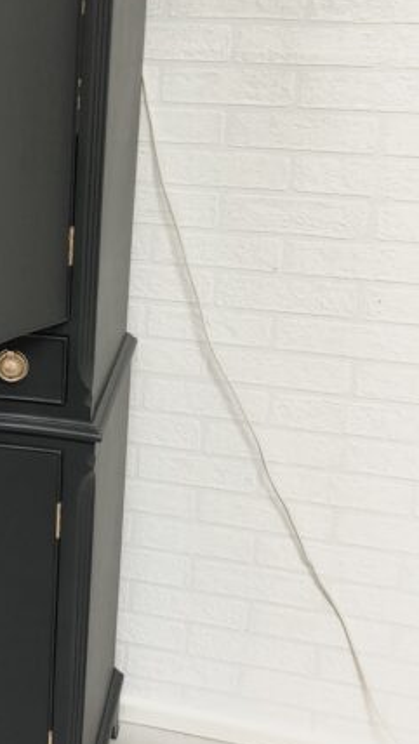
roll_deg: -0.3
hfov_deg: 19.7
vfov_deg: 36.3
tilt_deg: -15.9
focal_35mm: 57
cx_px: -99
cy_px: 268
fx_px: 1125
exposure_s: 1/17
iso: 40
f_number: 1.8
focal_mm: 3.99
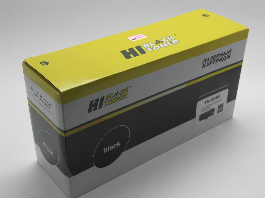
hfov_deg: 40.4
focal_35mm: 47
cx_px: 132
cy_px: 99
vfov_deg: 30.9
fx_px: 360
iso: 100
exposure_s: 1/50
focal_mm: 12.1
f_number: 3.2
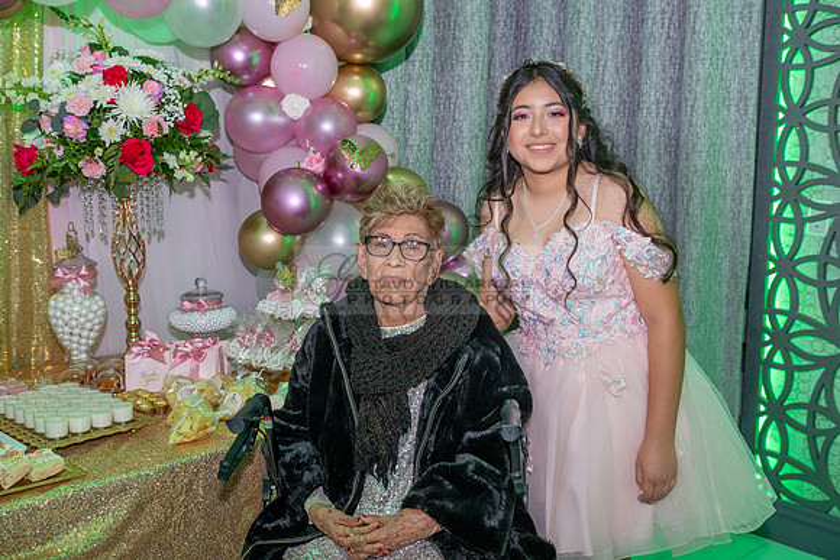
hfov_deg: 48.4
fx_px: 934
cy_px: 280
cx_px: 420
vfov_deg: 33.4
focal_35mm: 40
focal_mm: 40
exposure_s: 1/125
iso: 1000
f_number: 4.5
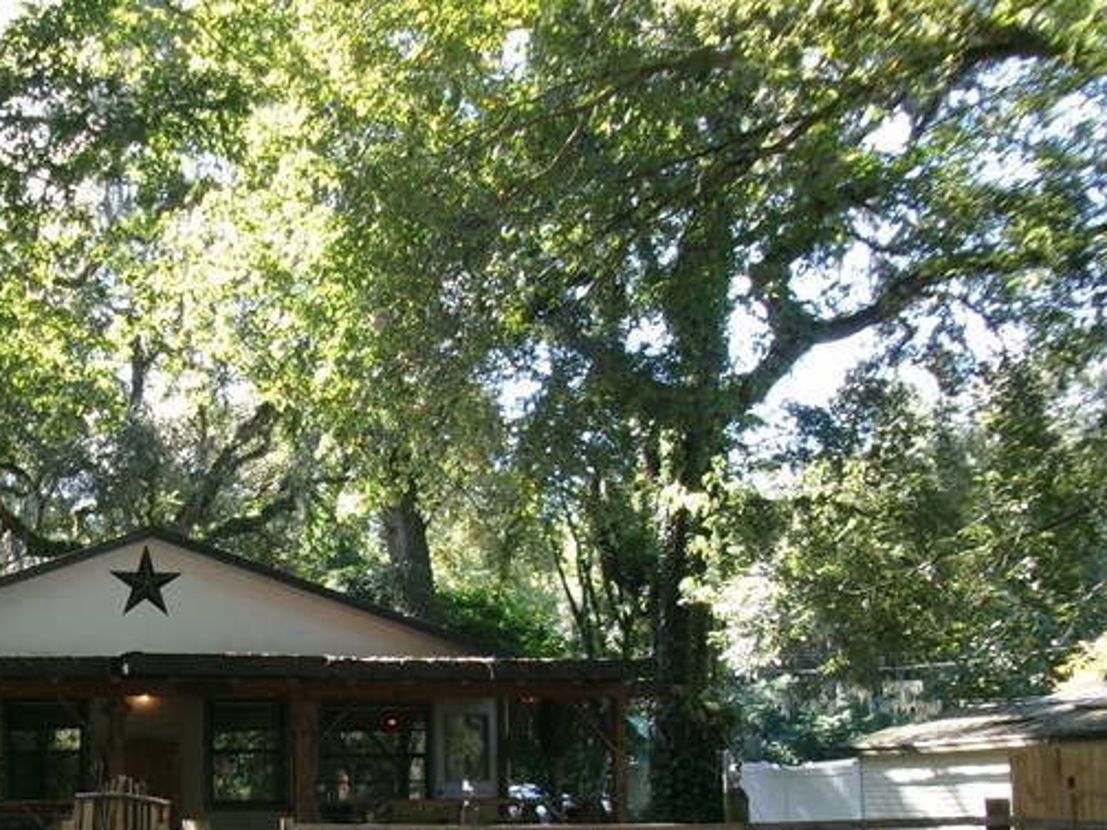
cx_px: 110
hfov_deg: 32.1
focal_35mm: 57
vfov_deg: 25.3
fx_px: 1822
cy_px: 652
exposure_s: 1/52
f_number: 3.9
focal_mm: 5.1
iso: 100
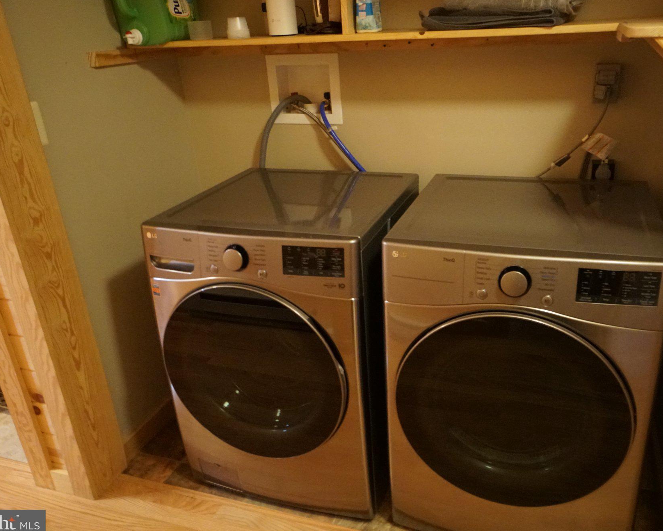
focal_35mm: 30
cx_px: 367
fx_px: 580
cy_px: 266
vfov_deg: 49.1
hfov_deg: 59.3
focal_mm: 17
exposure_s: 1/25
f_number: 4
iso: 6400
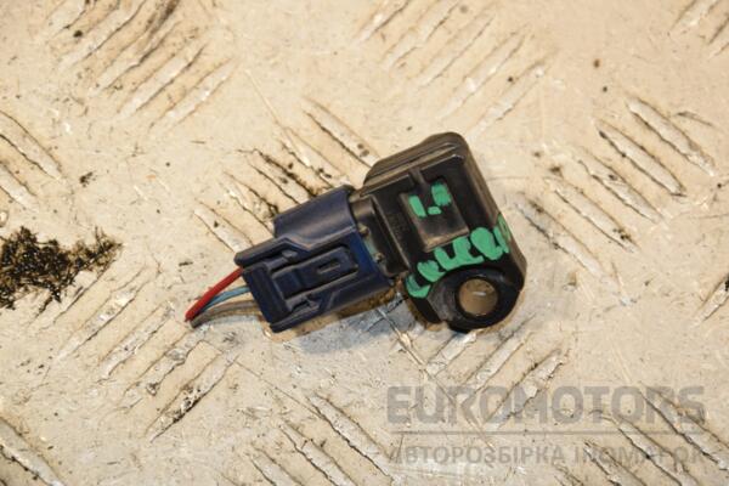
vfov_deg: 8.7
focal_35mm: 158
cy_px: 243
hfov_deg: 13.0
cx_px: 364
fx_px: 3189
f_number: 8
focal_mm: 105
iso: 800
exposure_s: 1/200
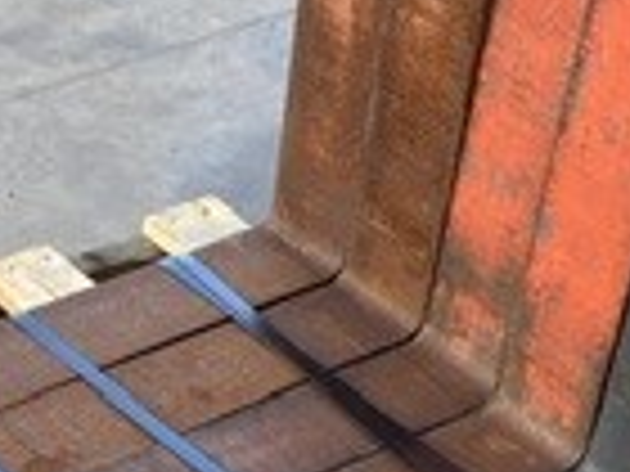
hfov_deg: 16.4
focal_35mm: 119
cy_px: 760
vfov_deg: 11.8
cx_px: 130
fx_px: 2166
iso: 32
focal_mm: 4.25
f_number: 1.8
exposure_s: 1/121
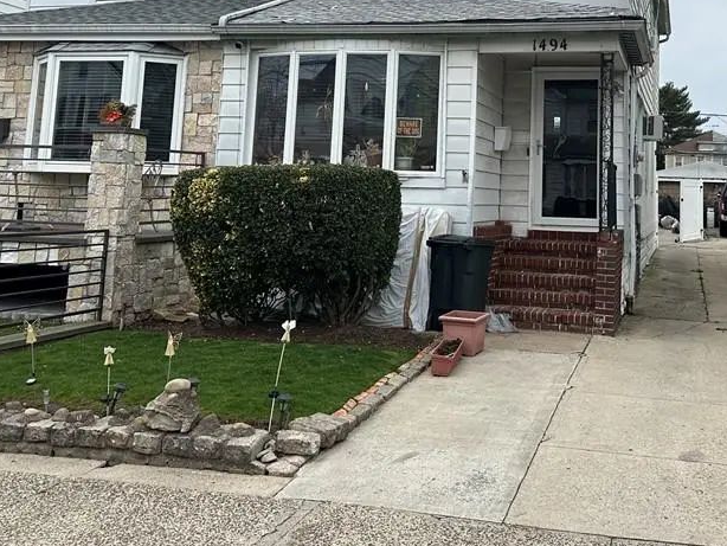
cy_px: 98
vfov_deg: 34.7
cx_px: 504
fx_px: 840
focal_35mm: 40
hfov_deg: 45.8
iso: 80
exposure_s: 1/2028
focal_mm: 6.86
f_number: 1.78
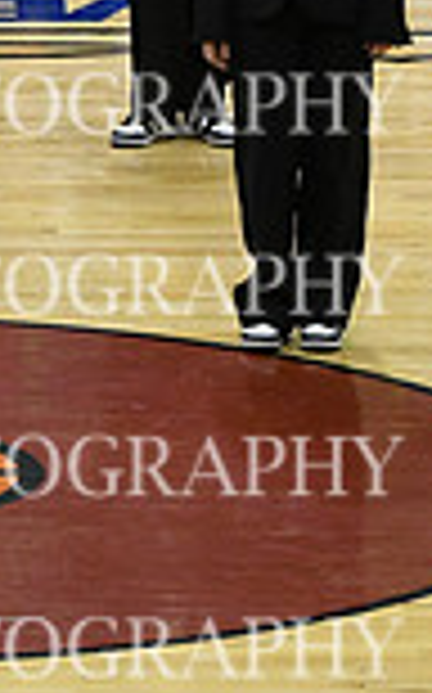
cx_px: -248
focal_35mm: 403
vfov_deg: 5.2
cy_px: -169
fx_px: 7606
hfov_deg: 3.2
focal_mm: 70
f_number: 4
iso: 2500
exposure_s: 1/250
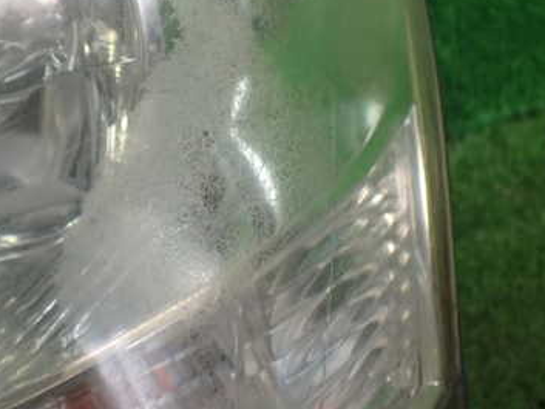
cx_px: 184
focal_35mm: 51
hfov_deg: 37.1
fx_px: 803
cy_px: 190
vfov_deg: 28.6
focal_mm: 5.4
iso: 320
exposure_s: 1/125
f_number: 2.3
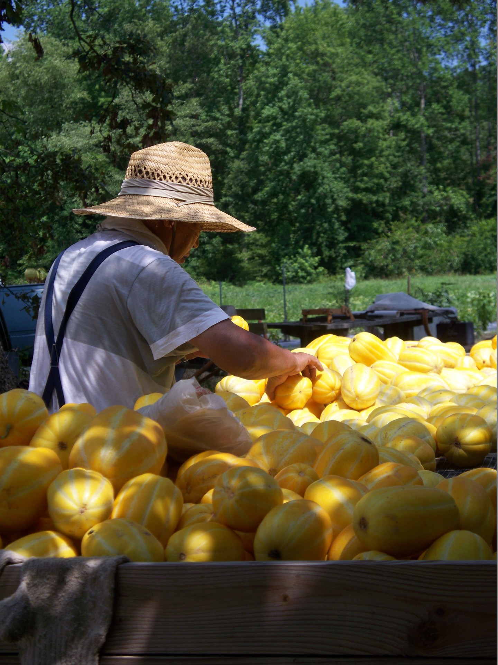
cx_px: 249
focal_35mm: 80
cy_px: 332
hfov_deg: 18.4
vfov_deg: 24.4
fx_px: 1535
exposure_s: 1/640
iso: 64
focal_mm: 16.86
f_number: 3.4
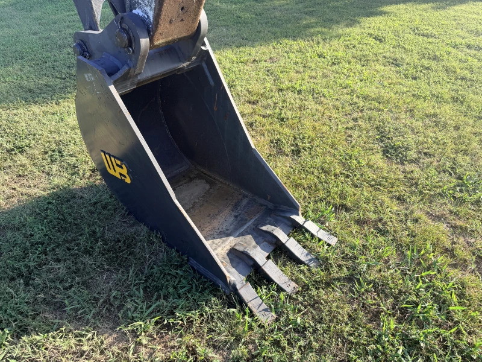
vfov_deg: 56.8
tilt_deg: -34.5
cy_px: 181
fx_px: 334
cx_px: 241
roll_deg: +2.1
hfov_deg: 71.6
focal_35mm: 24
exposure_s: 1/992
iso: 80
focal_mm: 6.76
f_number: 1.78
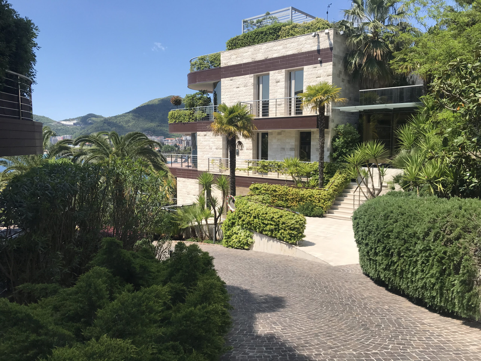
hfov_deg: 63.4
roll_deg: +0.5
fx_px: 389
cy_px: 180
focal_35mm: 28
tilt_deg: -5.3
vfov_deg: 49.7
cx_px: 240
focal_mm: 3.99
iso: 20
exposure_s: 1/1953
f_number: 1.8
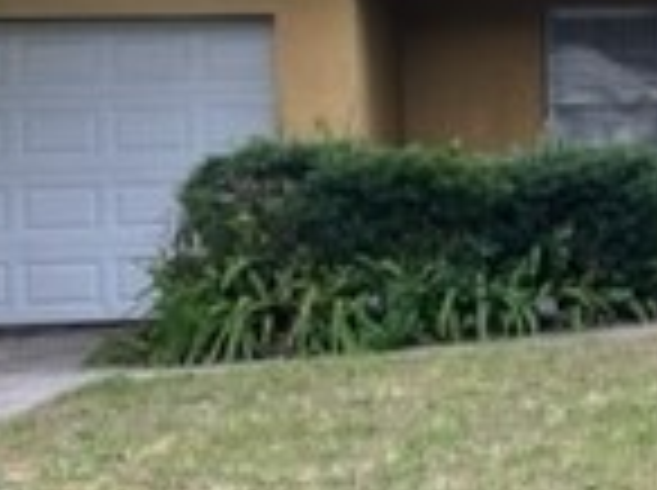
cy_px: 85
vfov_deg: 12.9
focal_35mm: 114
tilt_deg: -0.5
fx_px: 2160
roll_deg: +2.5
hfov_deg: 14.8
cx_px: 1233
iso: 32
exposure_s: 1/350
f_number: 1.6
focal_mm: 4.2
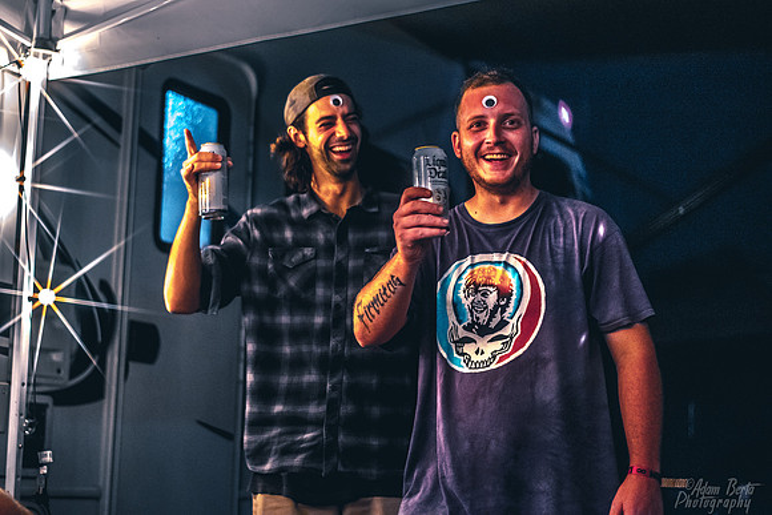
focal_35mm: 60
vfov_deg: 22.6
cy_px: 206
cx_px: 309
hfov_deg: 33.3
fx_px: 1288
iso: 3200
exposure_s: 1/80
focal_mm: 50
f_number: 2
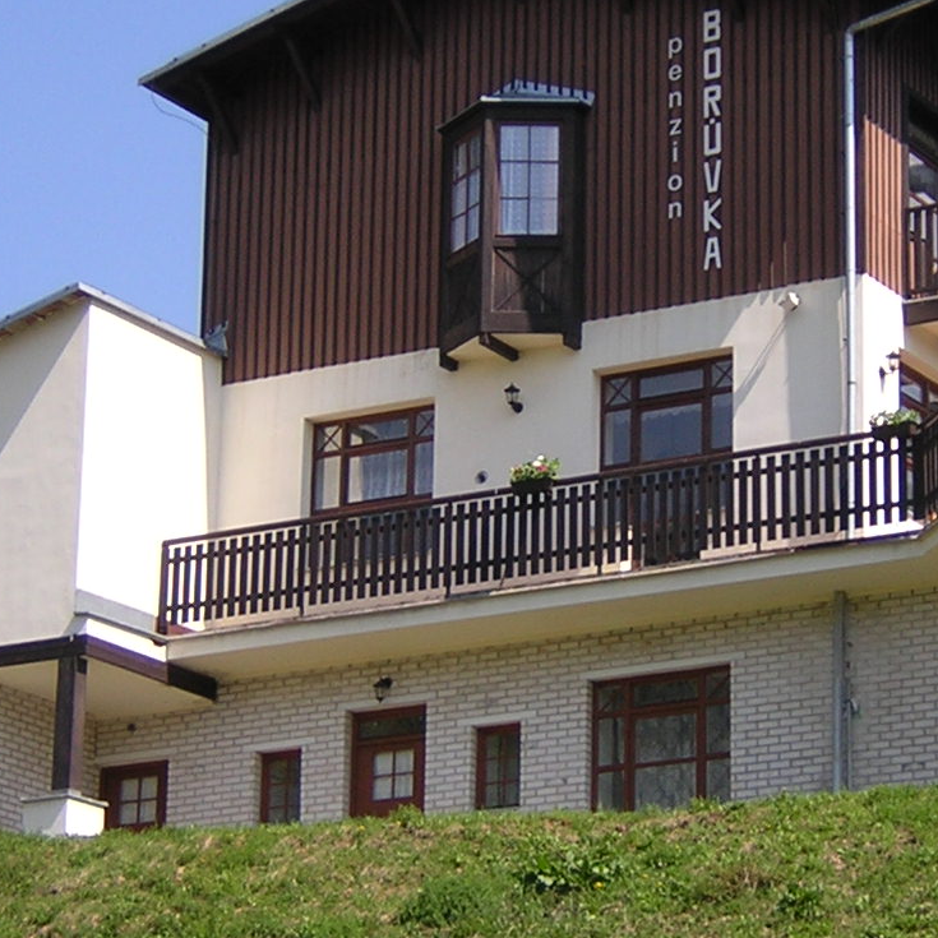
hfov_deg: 13.7
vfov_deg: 13.7
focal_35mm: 127
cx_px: 675
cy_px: 376
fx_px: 3893
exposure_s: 1/554
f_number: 3.5
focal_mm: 8.6
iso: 100
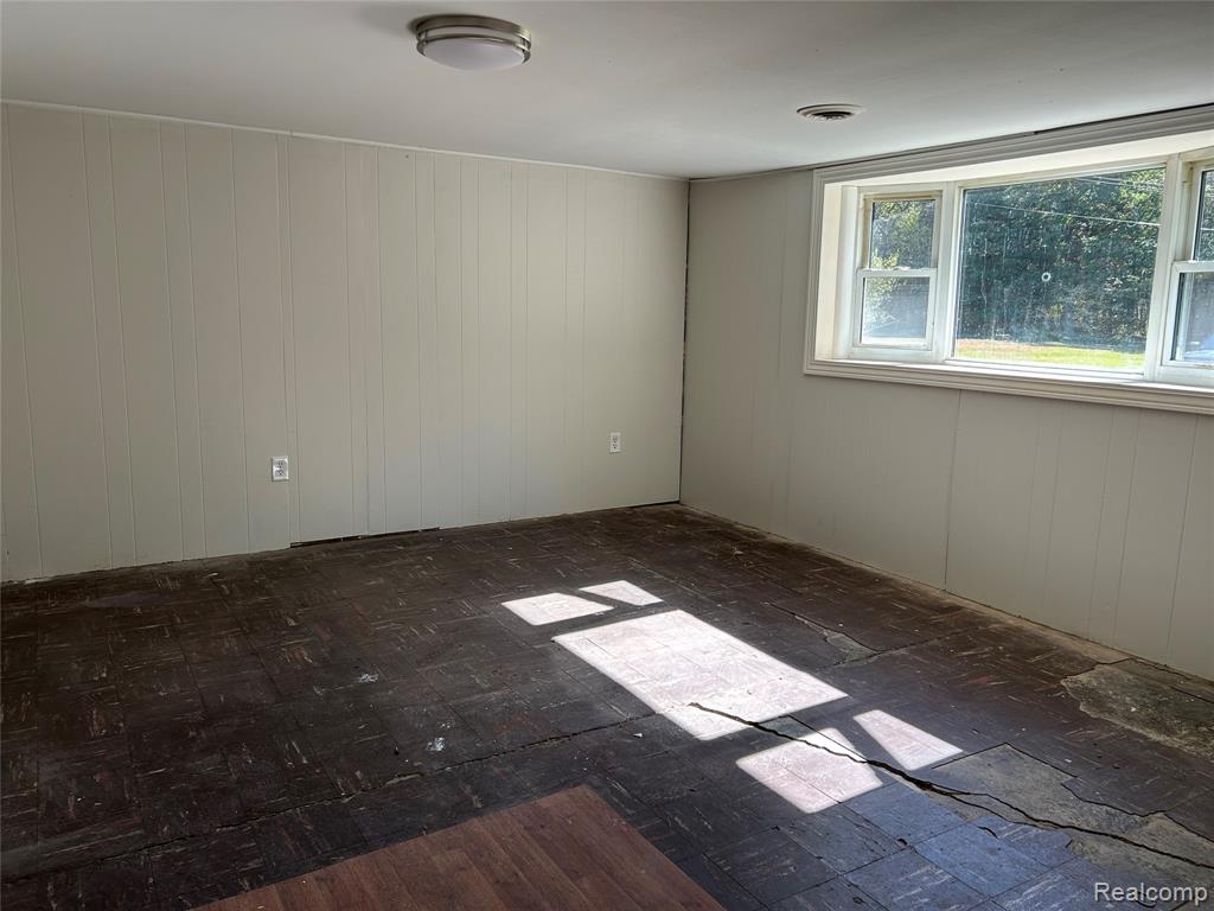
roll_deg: -0.6
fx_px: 912
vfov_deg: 53.1
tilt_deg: -8.7
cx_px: 607
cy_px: 456
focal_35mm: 26
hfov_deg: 67.3
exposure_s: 1/204
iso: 40
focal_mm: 5.7
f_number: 1.5
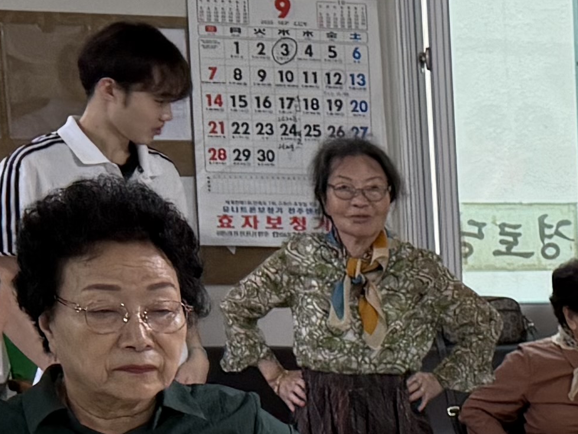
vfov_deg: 10.2
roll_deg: -1.4
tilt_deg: -13.8
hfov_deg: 12.5
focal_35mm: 140
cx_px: 1141
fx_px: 2337
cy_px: 664
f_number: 1.78
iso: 160
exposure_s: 1/60
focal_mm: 6.76
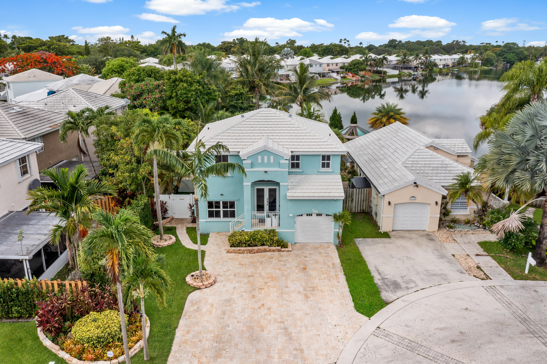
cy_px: 182
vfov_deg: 46.4
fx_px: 425
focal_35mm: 28
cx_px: 274
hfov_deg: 65.5
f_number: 6.3
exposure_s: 1/200
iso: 100
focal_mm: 10.26
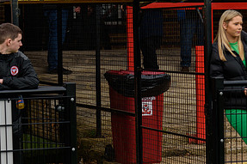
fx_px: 1138
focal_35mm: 166
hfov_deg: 12.4
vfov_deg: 8.3
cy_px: 96
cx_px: 175
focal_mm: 82
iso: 200
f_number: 4
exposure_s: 1/200
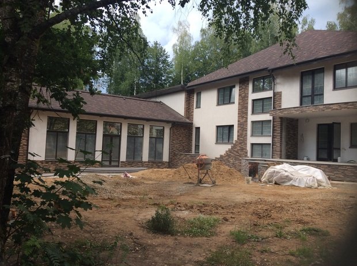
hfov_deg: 55.4
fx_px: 340
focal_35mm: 33
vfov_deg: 42.8
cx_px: 178
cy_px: 133
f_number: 2.4
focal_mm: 3.3
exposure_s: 1/302
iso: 32
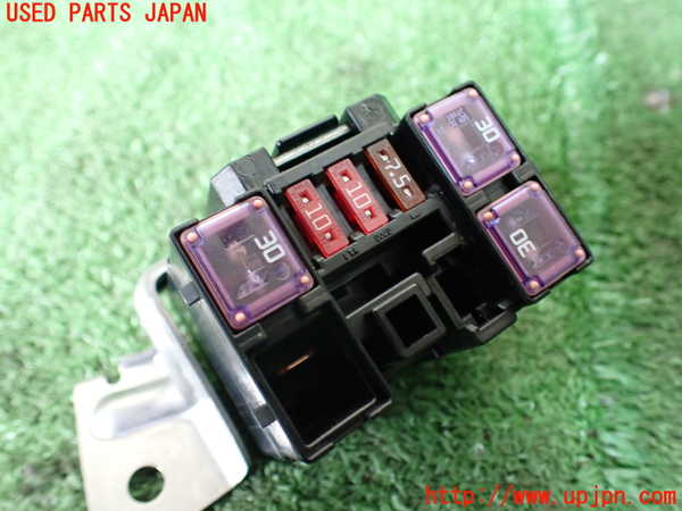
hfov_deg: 60.0
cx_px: 341
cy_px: 256
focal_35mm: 30
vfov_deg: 46.8
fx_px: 591
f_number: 2.3
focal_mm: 5.4
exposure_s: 1/40
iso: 800
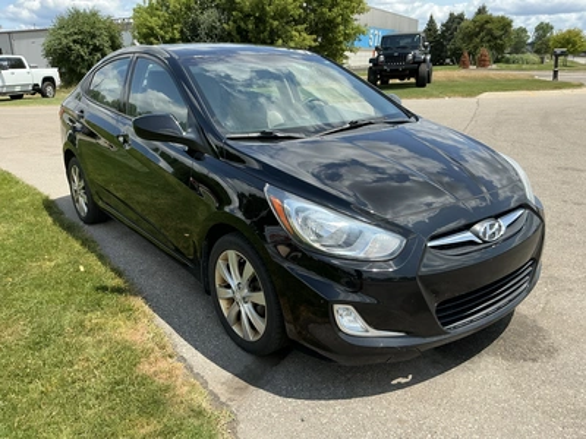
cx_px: 293
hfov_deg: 63.4
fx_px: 474
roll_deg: +0.6
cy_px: 220
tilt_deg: -17.2
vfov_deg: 49.7
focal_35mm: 28
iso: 25
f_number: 1.8
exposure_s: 1/1144
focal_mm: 3
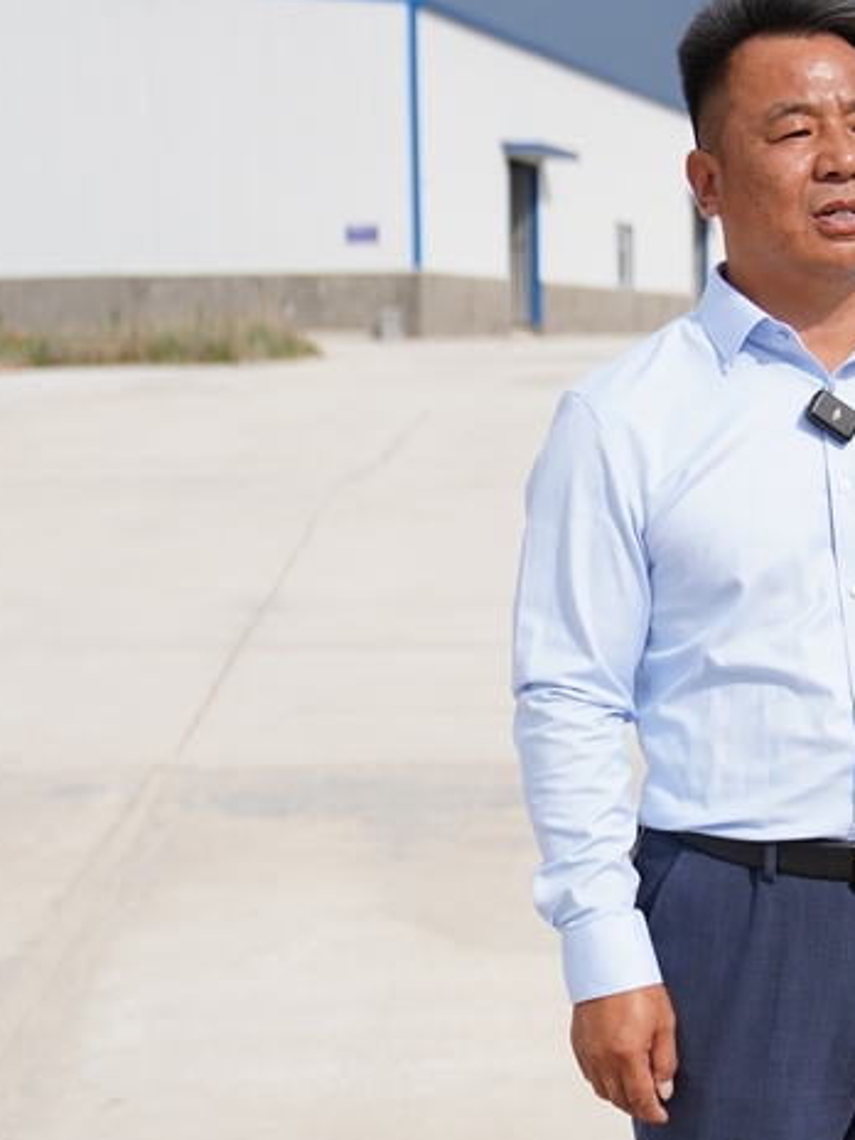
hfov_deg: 25.7
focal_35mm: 56
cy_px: 533
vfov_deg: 34.3
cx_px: 668
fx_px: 1844
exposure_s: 1/8000
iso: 500
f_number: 2.8
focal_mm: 36
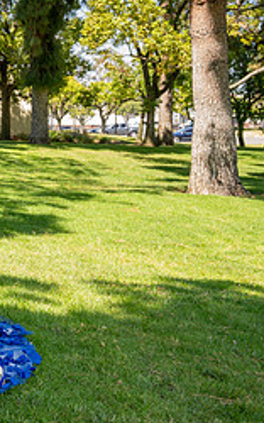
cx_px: -222
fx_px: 795
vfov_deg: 29.7
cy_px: 173
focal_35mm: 69
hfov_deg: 15.8
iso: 80
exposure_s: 1/200
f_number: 4.5
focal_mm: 29.2
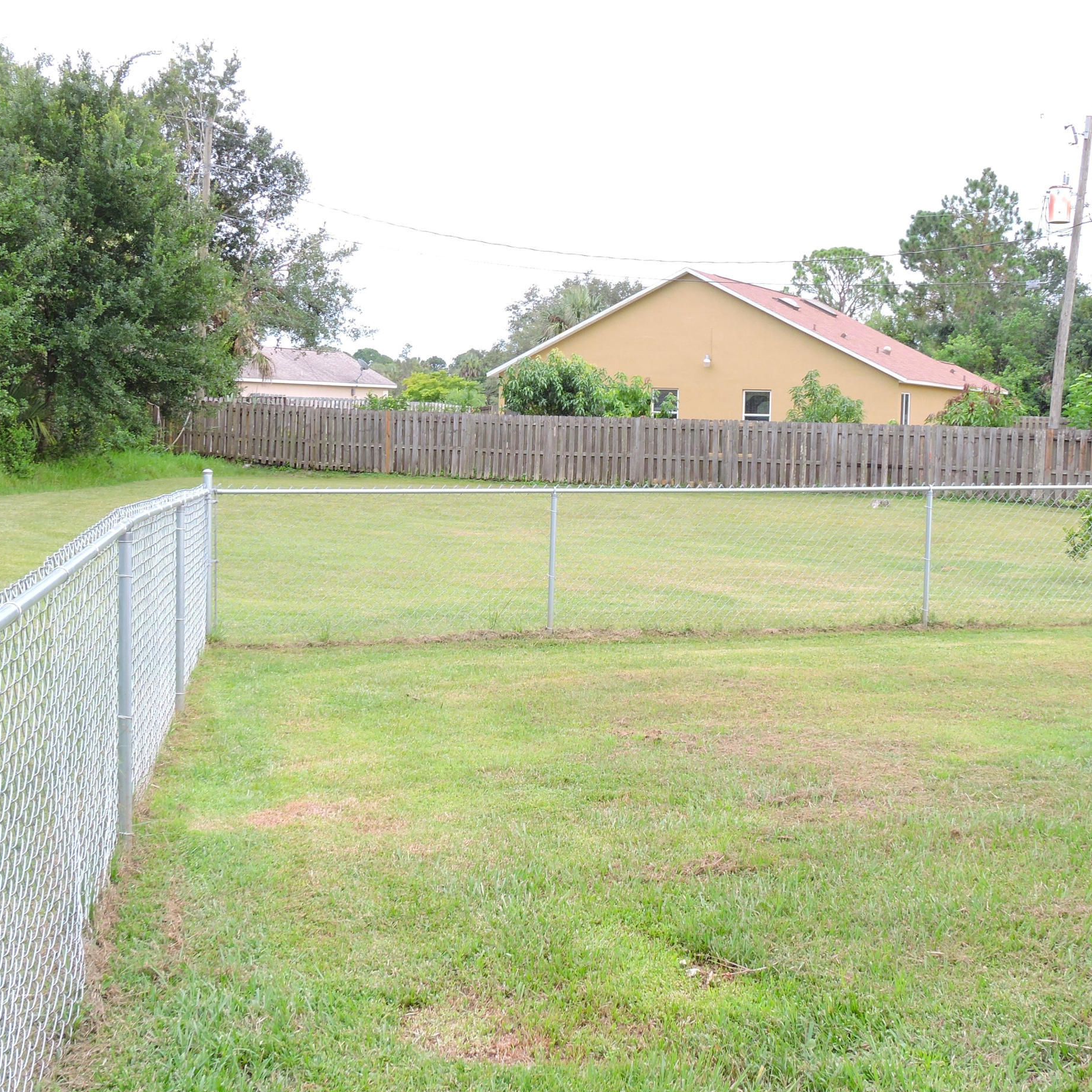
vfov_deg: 39.2
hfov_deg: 39.1
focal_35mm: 43
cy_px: 537
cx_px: 589
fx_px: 1535
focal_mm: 5.4
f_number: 3.5
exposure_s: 1/80
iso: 100
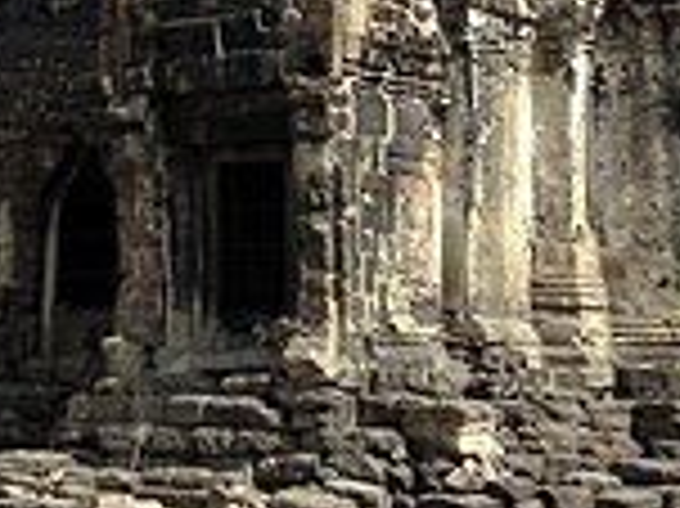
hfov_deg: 17.6
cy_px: -88
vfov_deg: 13.1
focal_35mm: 110
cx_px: 77
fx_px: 2159
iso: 50
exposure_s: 1/750
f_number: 2.8
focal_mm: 5.7
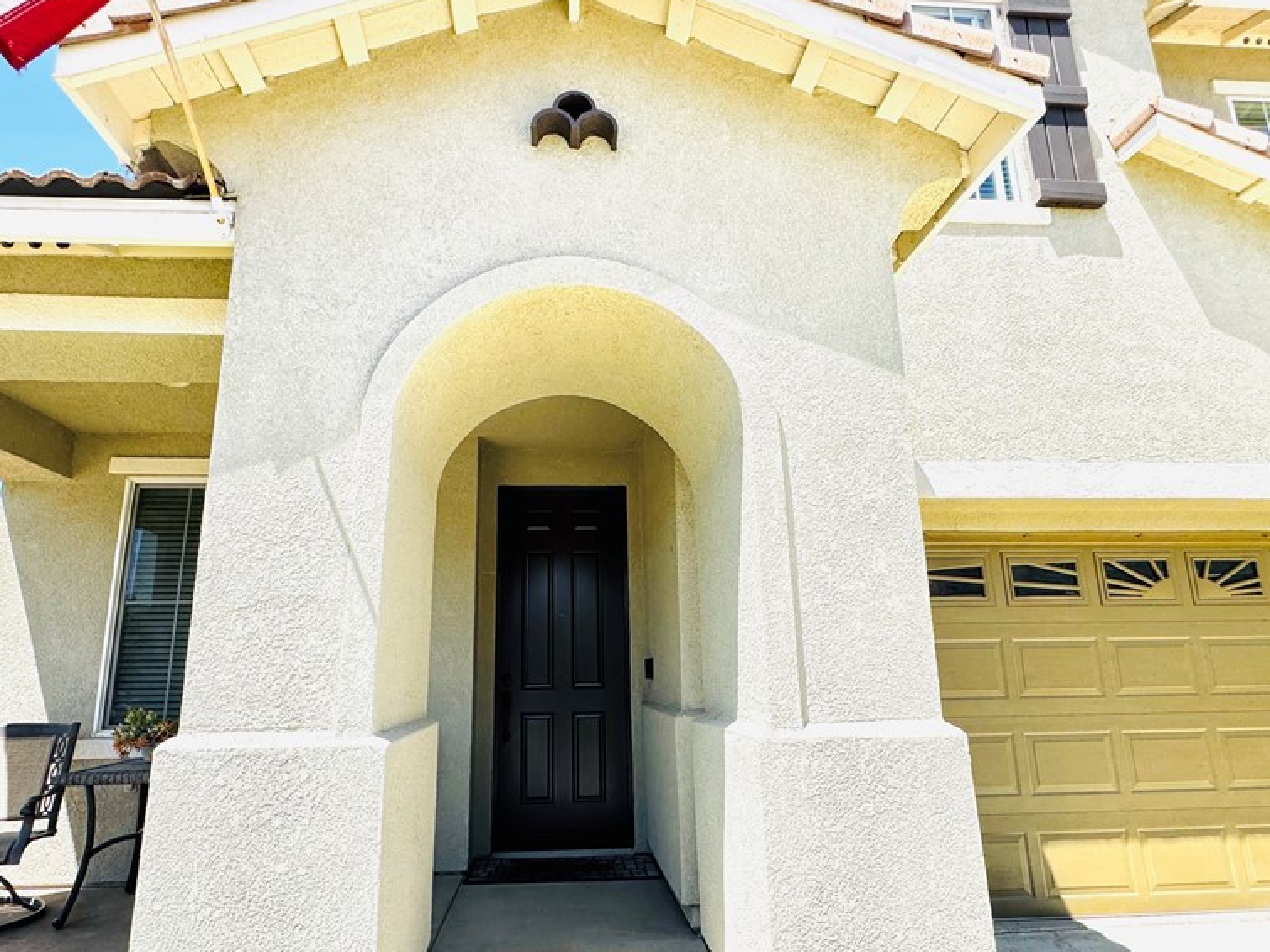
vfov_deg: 68.5
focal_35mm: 19
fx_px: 697
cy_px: 526
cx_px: 604
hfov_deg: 84.6
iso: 40
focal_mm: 2.22
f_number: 2.2
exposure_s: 1/476
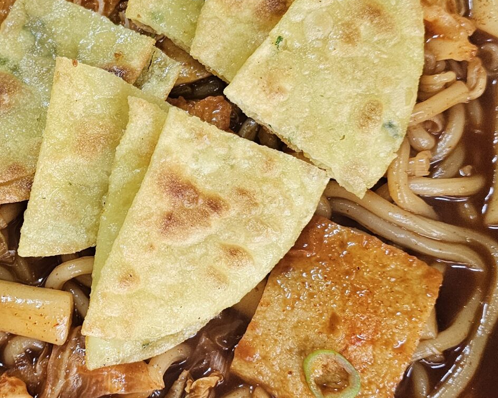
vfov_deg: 25.0
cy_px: 195
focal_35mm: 61
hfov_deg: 30.1
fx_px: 899
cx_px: 93
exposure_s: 1/120
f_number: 1.7
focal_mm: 6.3
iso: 400
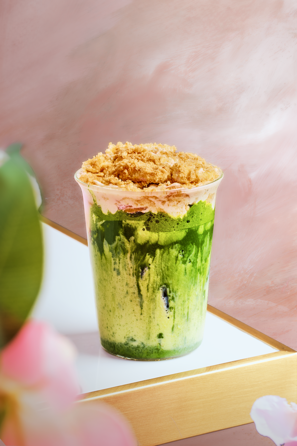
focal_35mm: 120
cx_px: 148
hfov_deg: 11.4
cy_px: 223
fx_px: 1485
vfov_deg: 17.1
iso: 125
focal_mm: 80
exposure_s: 1/250
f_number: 11
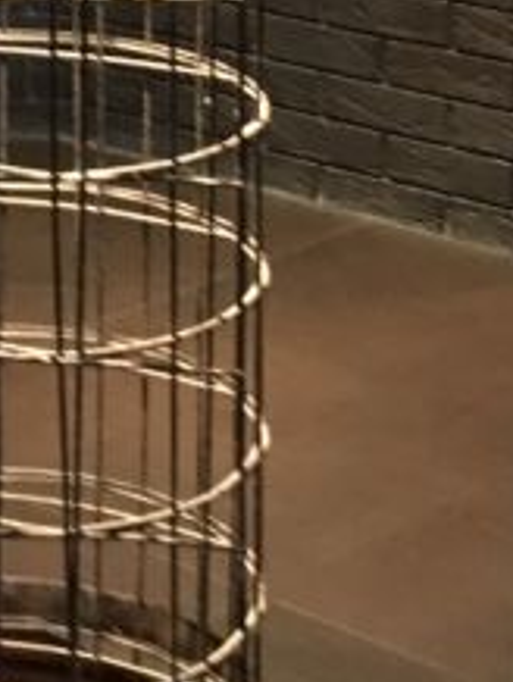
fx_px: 2682
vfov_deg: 13.6
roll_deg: +0.0
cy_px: -361
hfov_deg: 10.9
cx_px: 70
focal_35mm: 136
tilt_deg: -5.6
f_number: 2.2
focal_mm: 4.15
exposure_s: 1/17
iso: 400
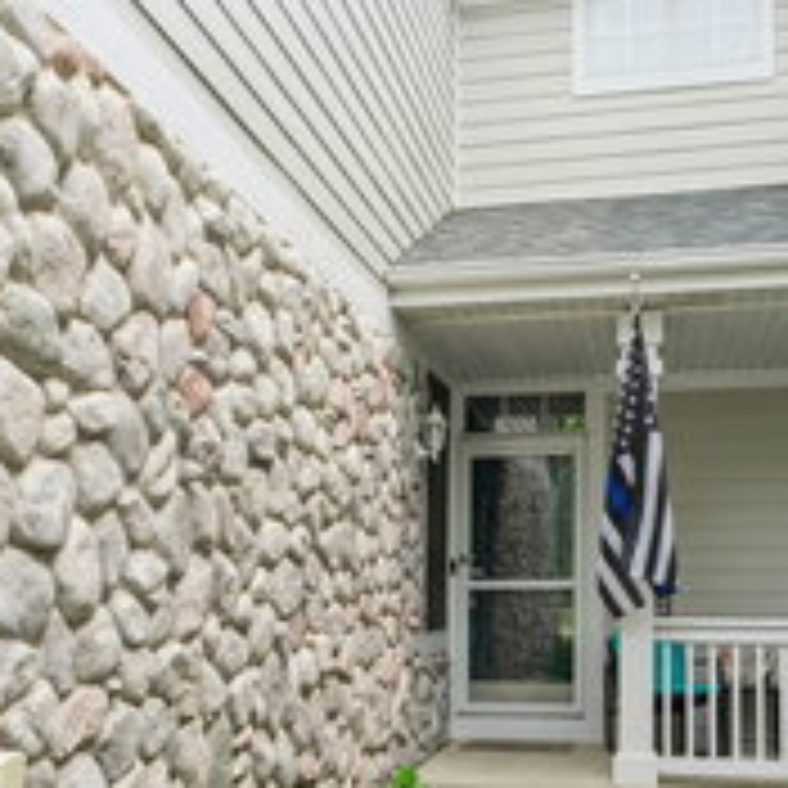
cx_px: 441
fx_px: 901
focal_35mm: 35
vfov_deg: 47.0
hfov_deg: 47.1
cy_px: 468
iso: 200
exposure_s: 1/320
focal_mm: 10
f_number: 5.6
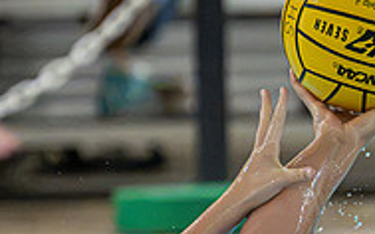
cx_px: 460
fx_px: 13006
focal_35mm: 1273
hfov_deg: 1.7
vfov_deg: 1.0
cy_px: 261
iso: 18000
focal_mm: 280
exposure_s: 1/1000
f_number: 4
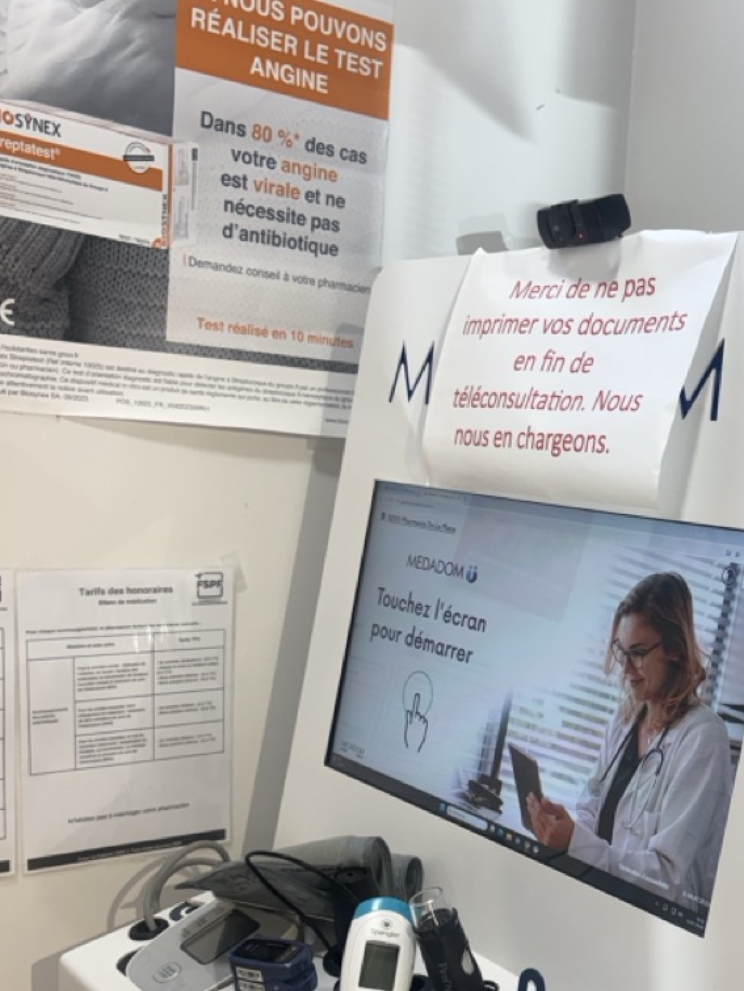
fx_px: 1261
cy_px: 655
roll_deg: -3.5
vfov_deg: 42.4
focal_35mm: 44
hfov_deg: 32.2
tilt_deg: -10.6
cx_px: 563
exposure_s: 1/100
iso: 80
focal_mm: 5.96
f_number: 1.6
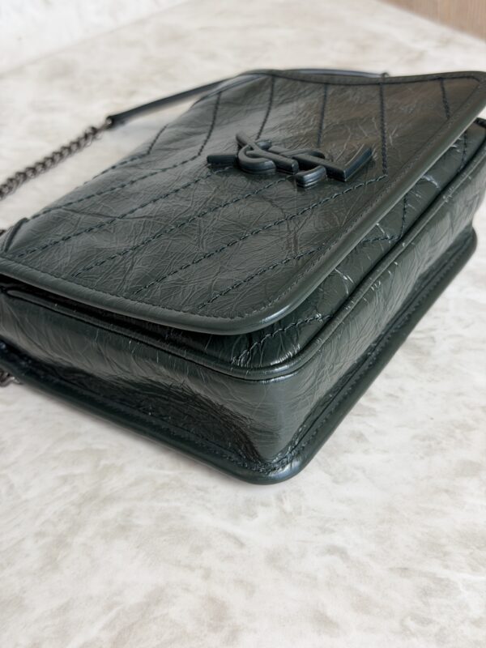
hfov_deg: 30.3
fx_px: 899
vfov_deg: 39.7
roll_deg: +6.9
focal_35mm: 48
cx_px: 243
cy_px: 324
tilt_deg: -41.0
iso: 50
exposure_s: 1/60
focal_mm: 6.76
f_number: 1.78
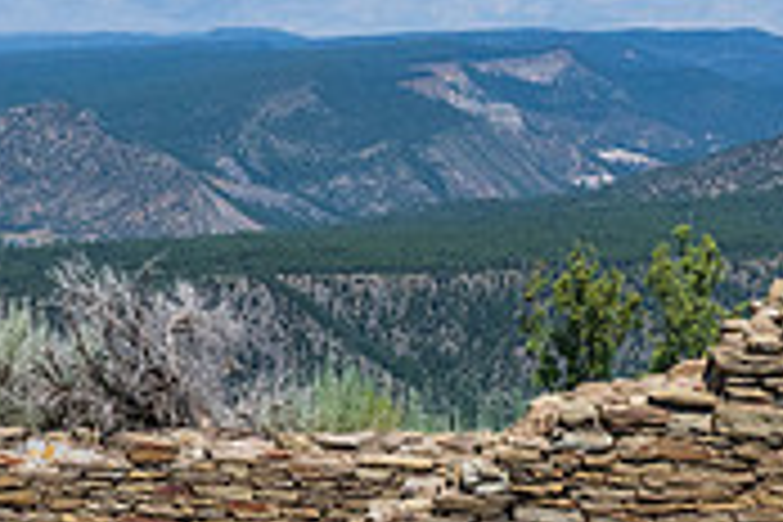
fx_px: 2305
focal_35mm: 106
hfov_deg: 19.2
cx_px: 492
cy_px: 598
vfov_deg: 12.7
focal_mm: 27
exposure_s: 1/500
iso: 500
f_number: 14
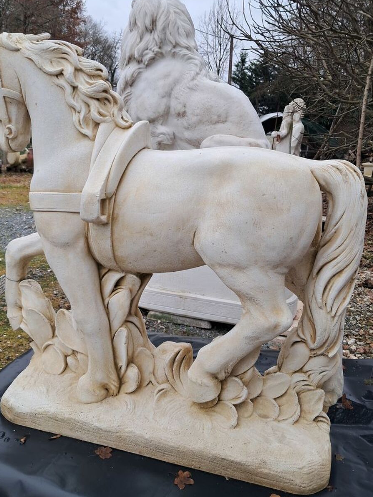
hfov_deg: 46.8
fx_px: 431
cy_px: 238
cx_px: 172
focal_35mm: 30
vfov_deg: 59.9
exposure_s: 1/50
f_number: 1.8
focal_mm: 4
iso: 50
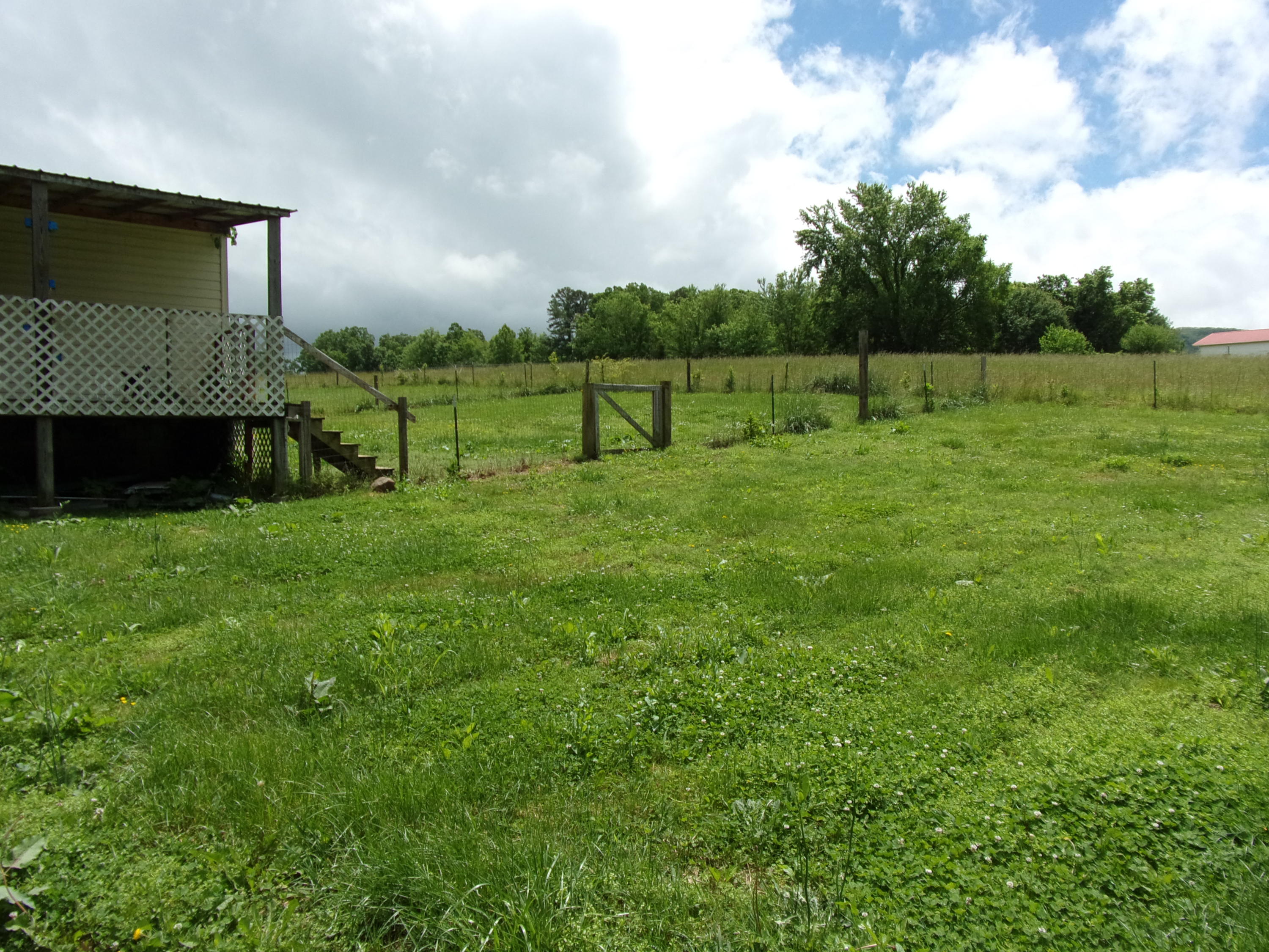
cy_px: 476
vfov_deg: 56.8
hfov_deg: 71.6
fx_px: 880
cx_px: 634
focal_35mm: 24
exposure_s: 1/150
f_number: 10.8
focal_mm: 4.3
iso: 80
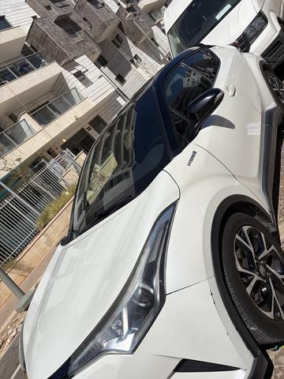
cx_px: 142
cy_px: 190
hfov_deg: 53.1
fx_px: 284
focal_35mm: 26
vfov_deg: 67.3
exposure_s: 1/10101
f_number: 1.6
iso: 50
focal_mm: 5.96
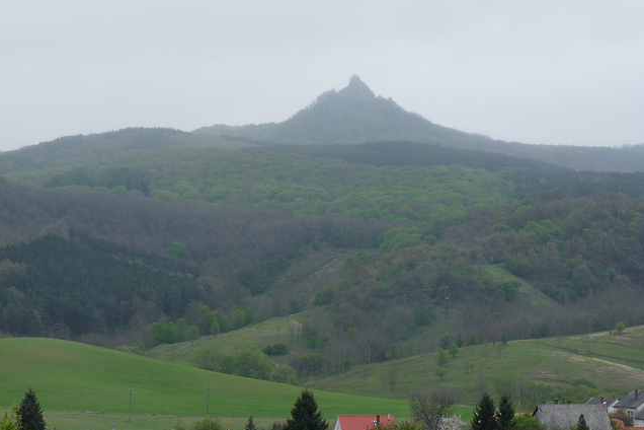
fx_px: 2415
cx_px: 323
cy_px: 242
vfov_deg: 10.2
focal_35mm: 135
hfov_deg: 15.2
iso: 100
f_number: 5
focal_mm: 23
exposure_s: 1/200
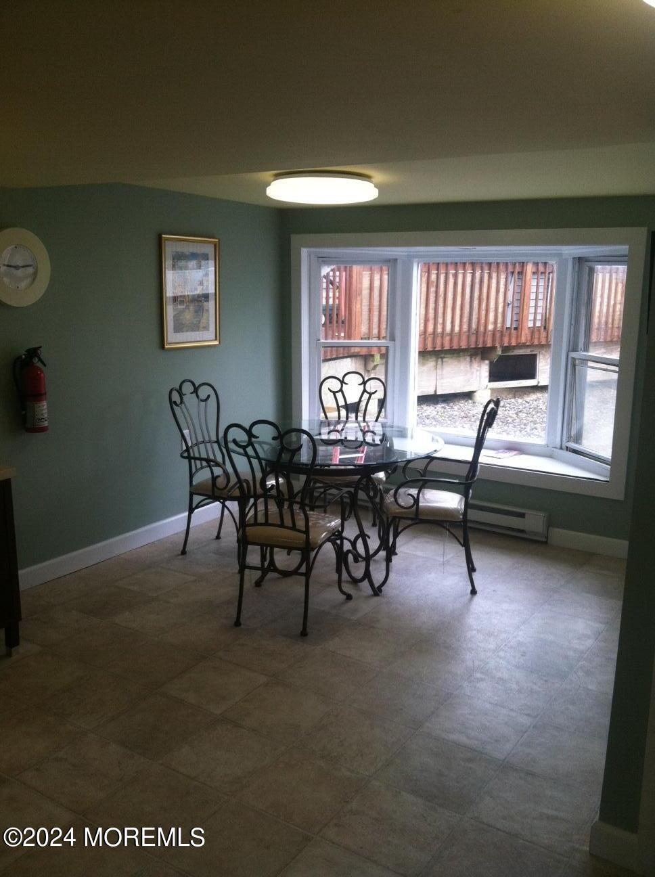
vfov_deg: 52.7
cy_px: 438
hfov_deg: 40.6
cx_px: 328
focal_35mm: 35
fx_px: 885
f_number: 2.8
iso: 100
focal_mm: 3.85
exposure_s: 1/120
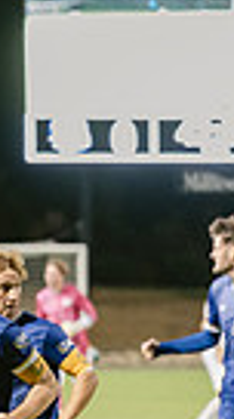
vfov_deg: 4.2
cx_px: -597
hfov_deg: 2.3
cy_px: 365
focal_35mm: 519
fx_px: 5754
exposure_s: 1/200
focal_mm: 116
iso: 1600
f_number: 2.8
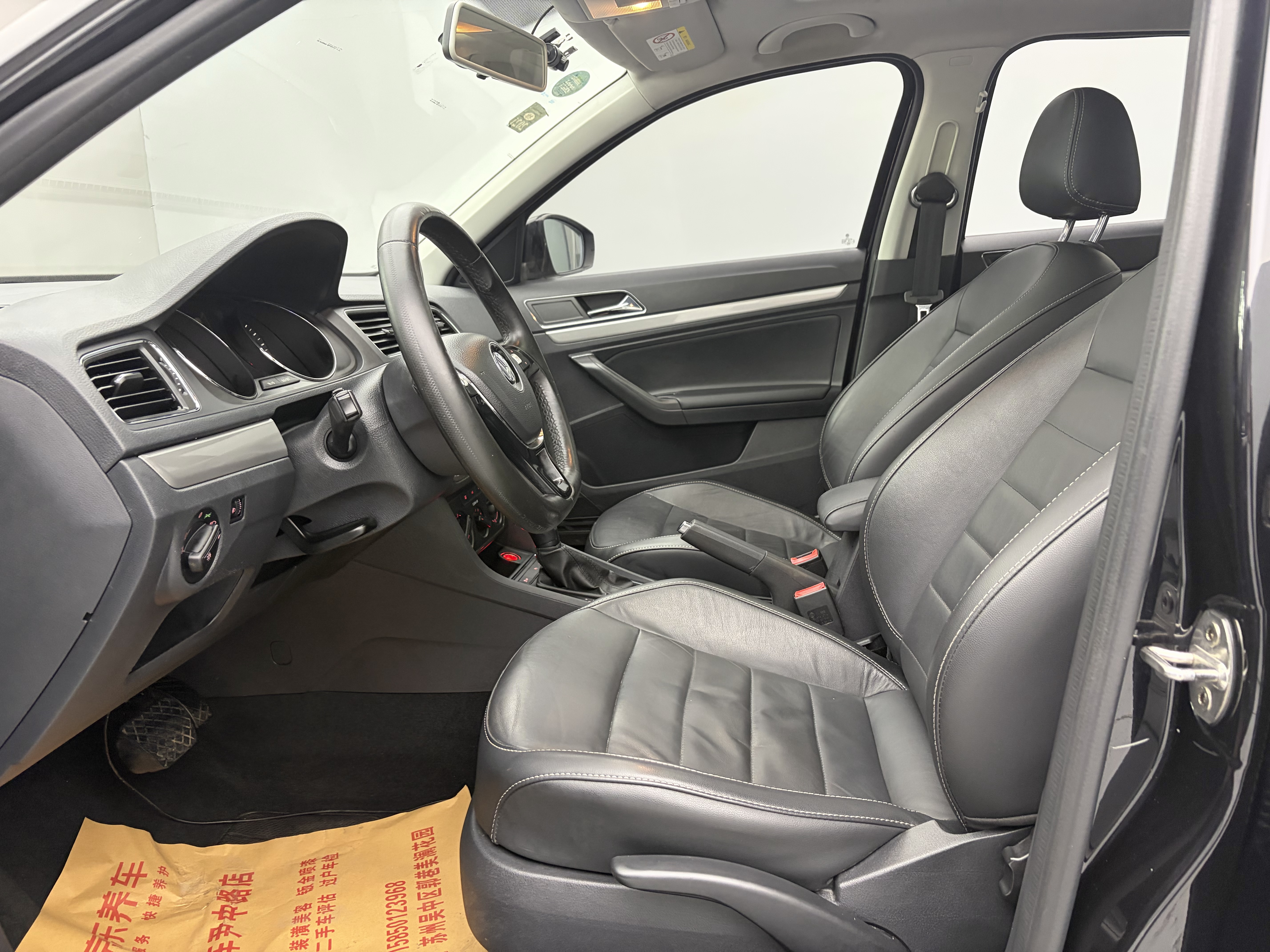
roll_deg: +3.1
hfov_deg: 67.3
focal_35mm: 26
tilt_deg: -10.5
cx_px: 635
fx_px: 954
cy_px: 476
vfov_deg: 53.1
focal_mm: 5.96
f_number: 1.6
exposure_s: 1/50
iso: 200
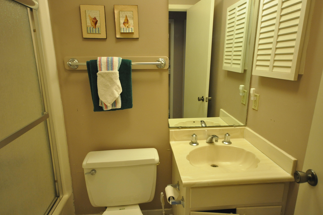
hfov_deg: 78.6
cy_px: 107
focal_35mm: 22
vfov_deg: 57.2
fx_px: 197
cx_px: 163
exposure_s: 1/50
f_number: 4.8
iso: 800
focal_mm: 14
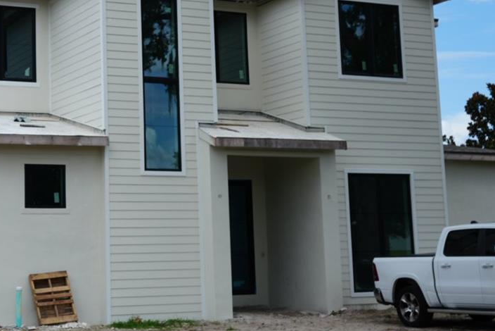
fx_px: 1032
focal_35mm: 75
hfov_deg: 26.5
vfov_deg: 18.1
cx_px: 104
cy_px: 72
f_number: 5
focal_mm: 33
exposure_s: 1/800
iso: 100
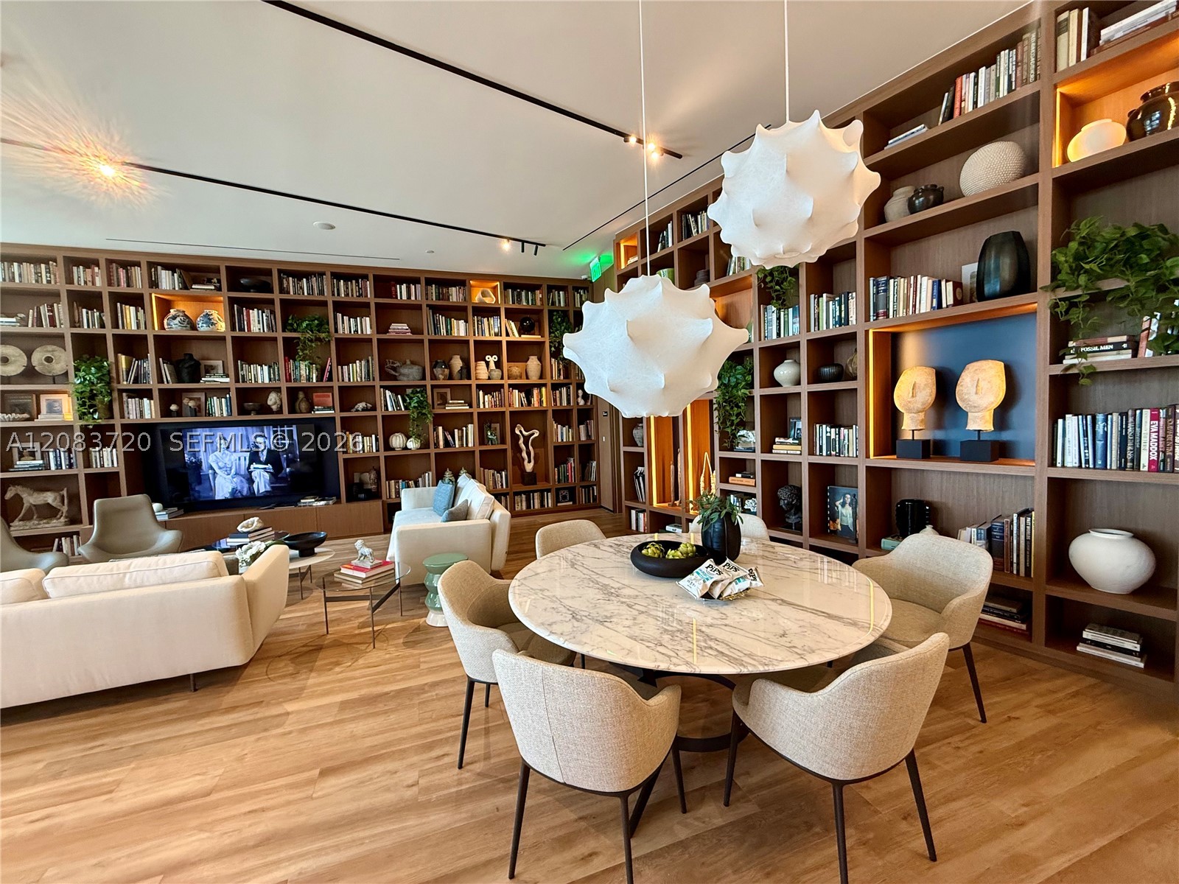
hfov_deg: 102.1
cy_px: 442
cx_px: 590
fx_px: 477
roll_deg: +1.7
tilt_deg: -2.7
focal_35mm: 14
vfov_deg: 85.7
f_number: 2.2
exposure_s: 1/60
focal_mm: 2.22
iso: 250
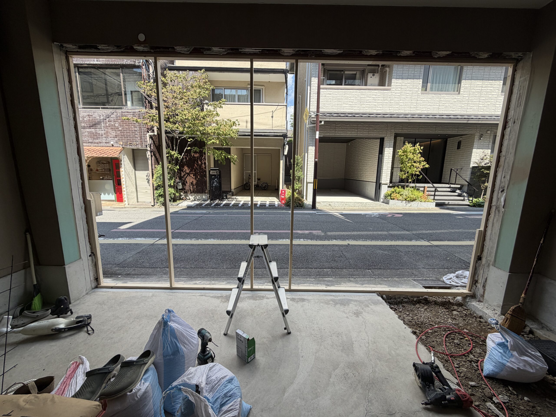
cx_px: 278
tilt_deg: -10.3
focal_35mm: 14
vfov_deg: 85.7
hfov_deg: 102.1
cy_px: 208
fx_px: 225
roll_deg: -0.6
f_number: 2.2
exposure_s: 1/502
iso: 50
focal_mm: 2.22
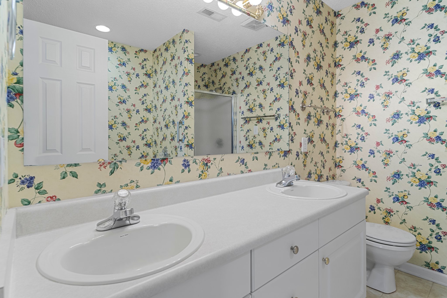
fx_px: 223
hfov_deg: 90.0
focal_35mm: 18
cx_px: 224
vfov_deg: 67.4
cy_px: 149
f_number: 8
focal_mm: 18
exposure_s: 1/4
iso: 400
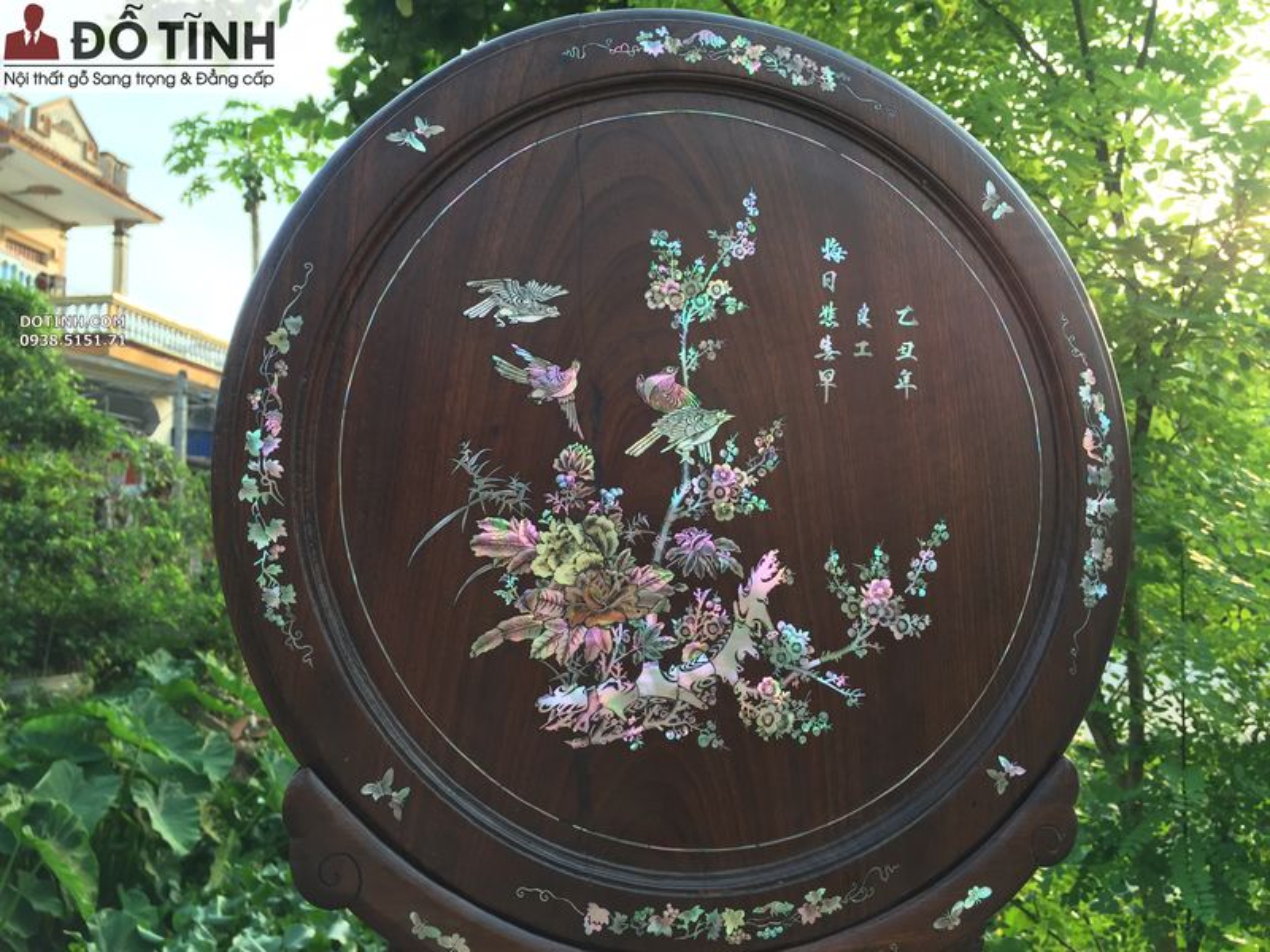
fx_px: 1064
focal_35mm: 29
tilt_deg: +4.9
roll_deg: -0.8
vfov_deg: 48.2
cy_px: 476
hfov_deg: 61.7
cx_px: 635
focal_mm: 4.15
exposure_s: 1/132
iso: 32
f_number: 2.2
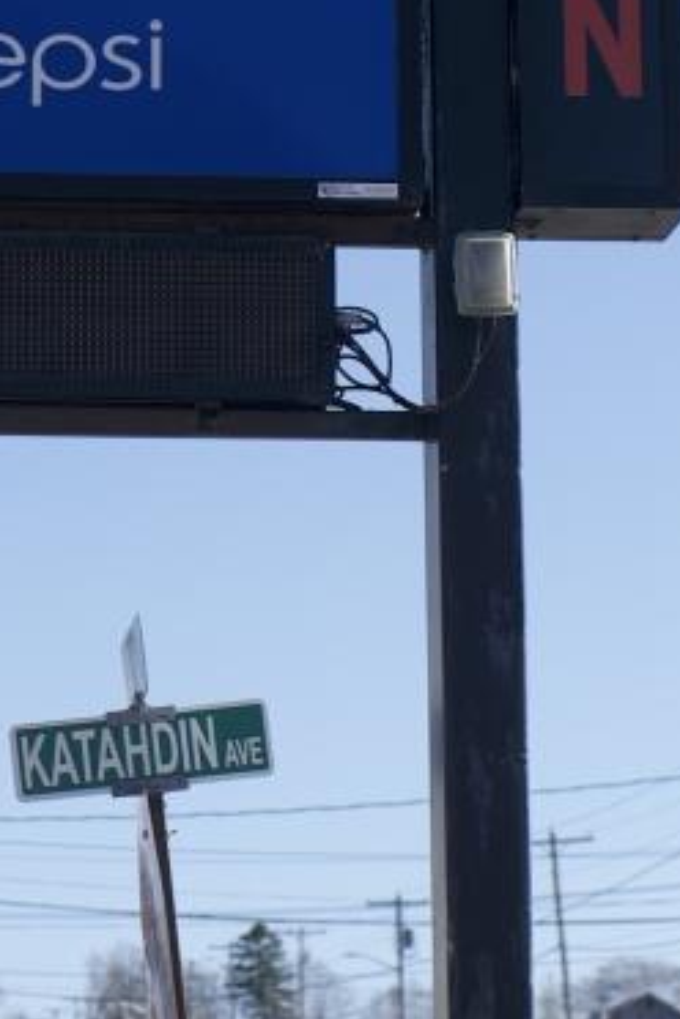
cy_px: 41
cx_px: -132
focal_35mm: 188
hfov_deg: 7.2
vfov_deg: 10.9
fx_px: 5326
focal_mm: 35
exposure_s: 1/1250
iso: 100
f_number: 3.5
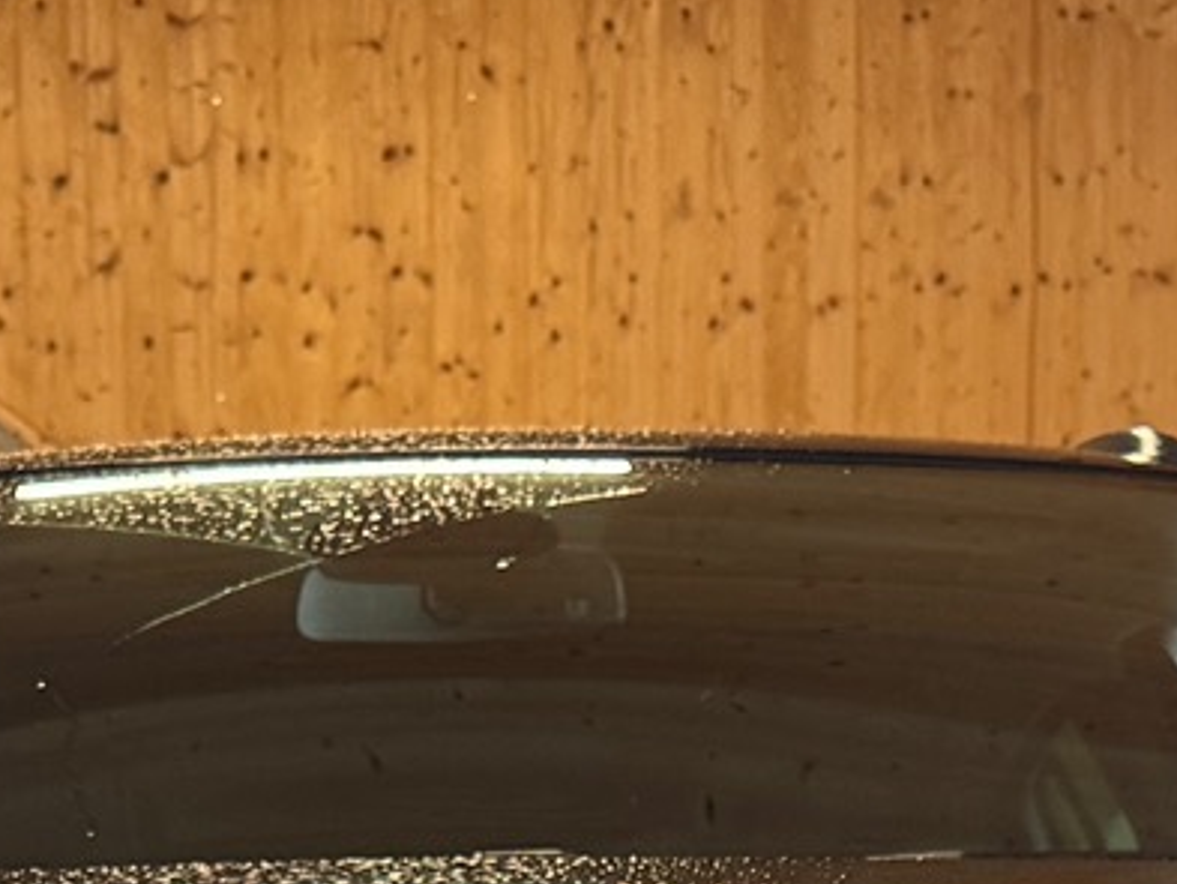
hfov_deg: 16.0
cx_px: 341
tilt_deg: -7.5
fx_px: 4183
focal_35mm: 123
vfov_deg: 10.5
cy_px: 2044
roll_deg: +1.8
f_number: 1.78
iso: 160
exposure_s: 1/50
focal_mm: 6.76
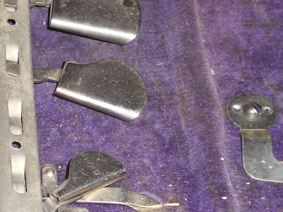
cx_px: -104
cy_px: 184
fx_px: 965
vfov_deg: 12.5
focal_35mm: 118
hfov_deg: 15.7
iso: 80
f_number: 3.5
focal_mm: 5.8
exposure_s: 1/25
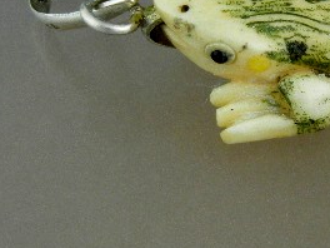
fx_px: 2355
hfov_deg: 8.0
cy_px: 63
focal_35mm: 247
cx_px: 335
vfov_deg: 6.0
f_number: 4.5
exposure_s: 1/17.6
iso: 400
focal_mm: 18.3
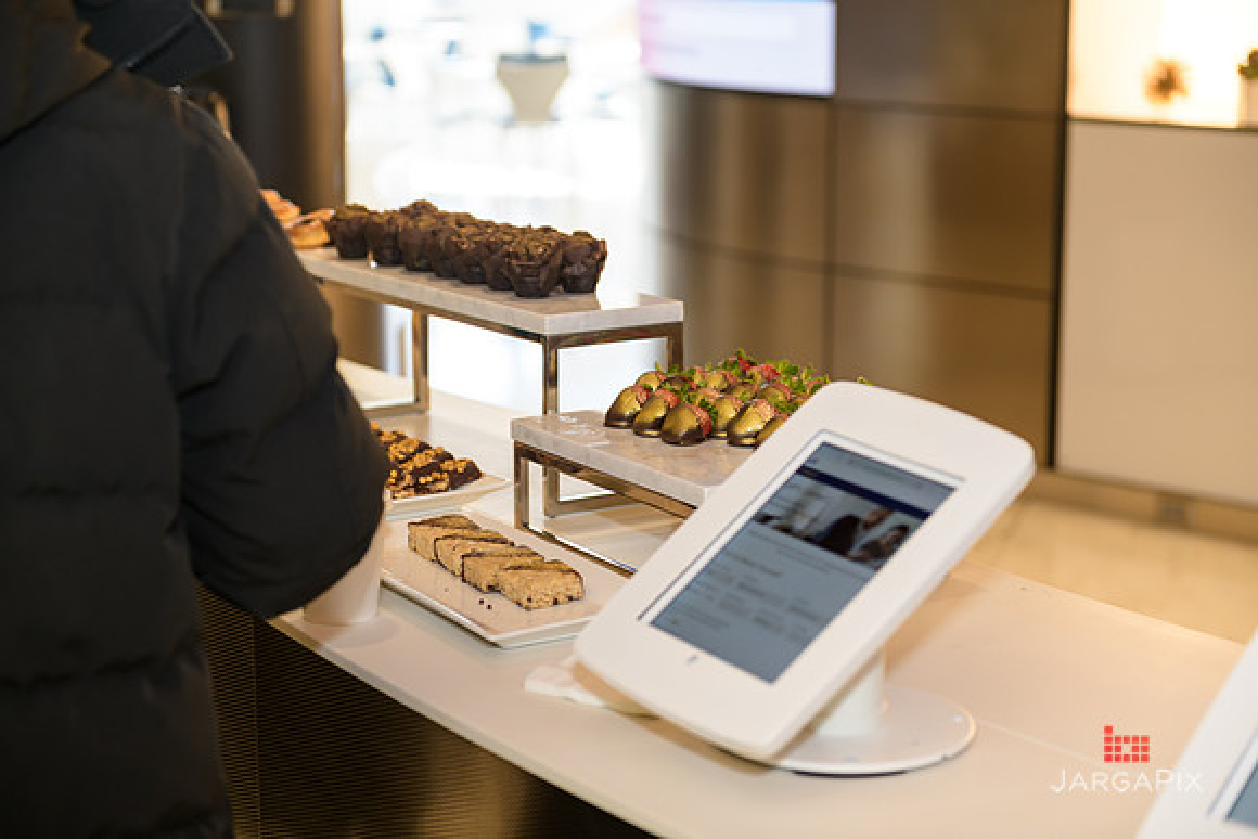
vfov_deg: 19.5
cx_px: 629
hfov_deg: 28.8
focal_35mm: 70
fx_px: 2447
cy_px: 420
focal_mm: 70
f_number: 3.2
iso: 400
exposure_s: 1/125
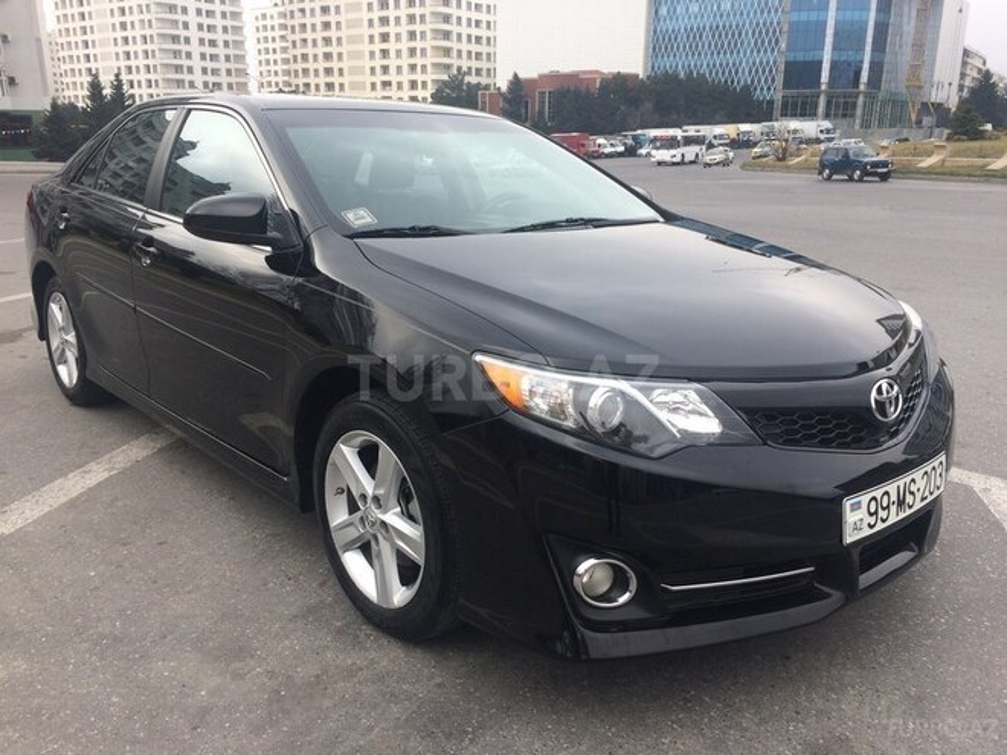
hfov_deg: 61.7
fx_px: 844
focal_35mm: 29
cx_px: 504
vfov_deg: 48.2
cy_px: 378
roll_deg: -1.2
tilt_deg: -18.0
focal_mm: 4.15
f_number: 2.2
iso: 32
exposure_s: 1/519
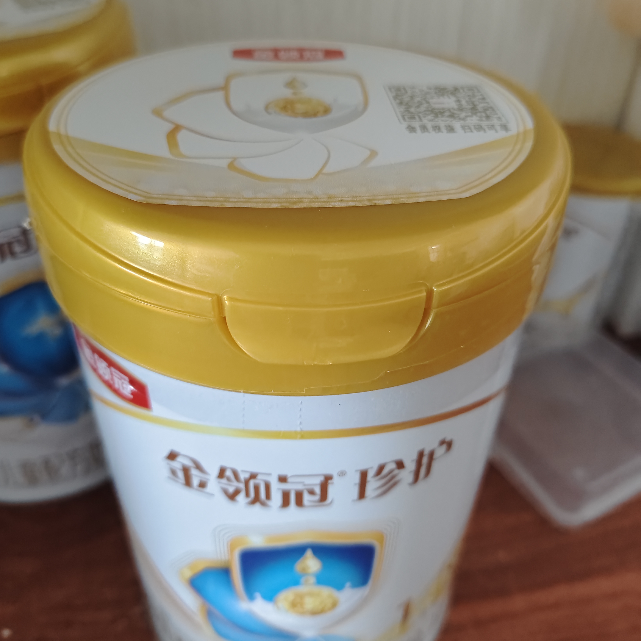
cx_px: 311
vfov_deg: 57.3
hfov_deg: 57.3
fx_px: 587
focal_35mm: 28
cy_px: 313
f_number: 1.88
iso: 4103
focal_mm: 5.56
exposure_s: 1/335
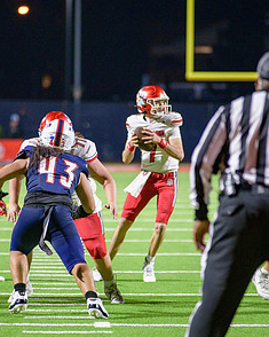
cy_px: 181
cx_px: 106
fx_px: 3694
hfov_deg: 4.2
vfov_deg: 5.2
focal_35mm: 371
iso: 2000
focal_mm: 200
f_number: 2.8
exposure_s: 1/320
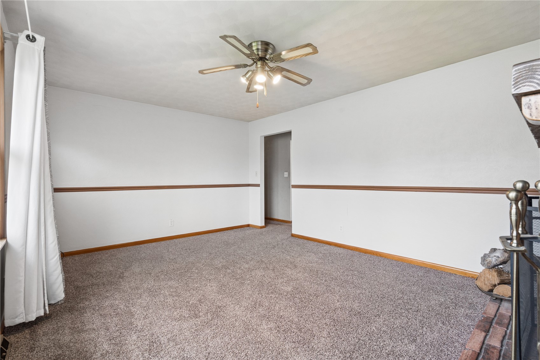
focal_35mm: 16
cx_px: 270
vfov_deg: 73.7
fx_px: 240
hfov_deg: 96.7
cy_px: 180
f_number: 9
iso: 400
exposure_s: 1/13
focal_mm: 16
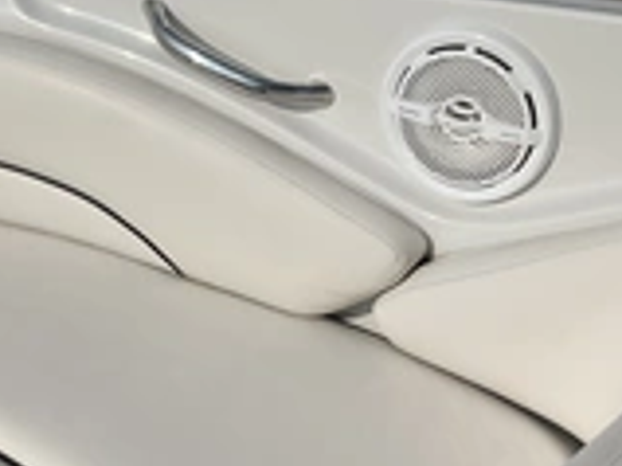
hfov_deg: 26.5
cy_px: 337
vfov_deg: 20.0
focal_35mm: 73
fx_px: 1311
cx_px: 184
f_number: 1.8
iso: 25
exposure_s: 1/7407
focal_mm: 3
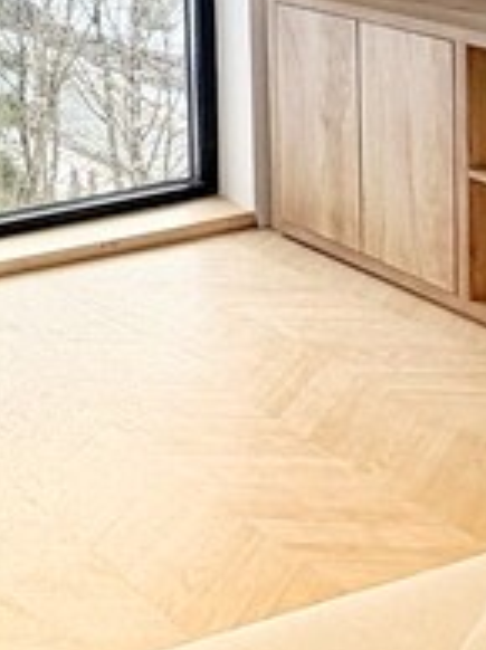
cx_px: -335
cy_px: -127
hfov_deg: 17.0
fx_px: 1388
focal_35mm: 74
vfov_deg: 24.0
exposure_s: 1/100
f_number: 2.2
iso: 40
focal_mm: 2.22
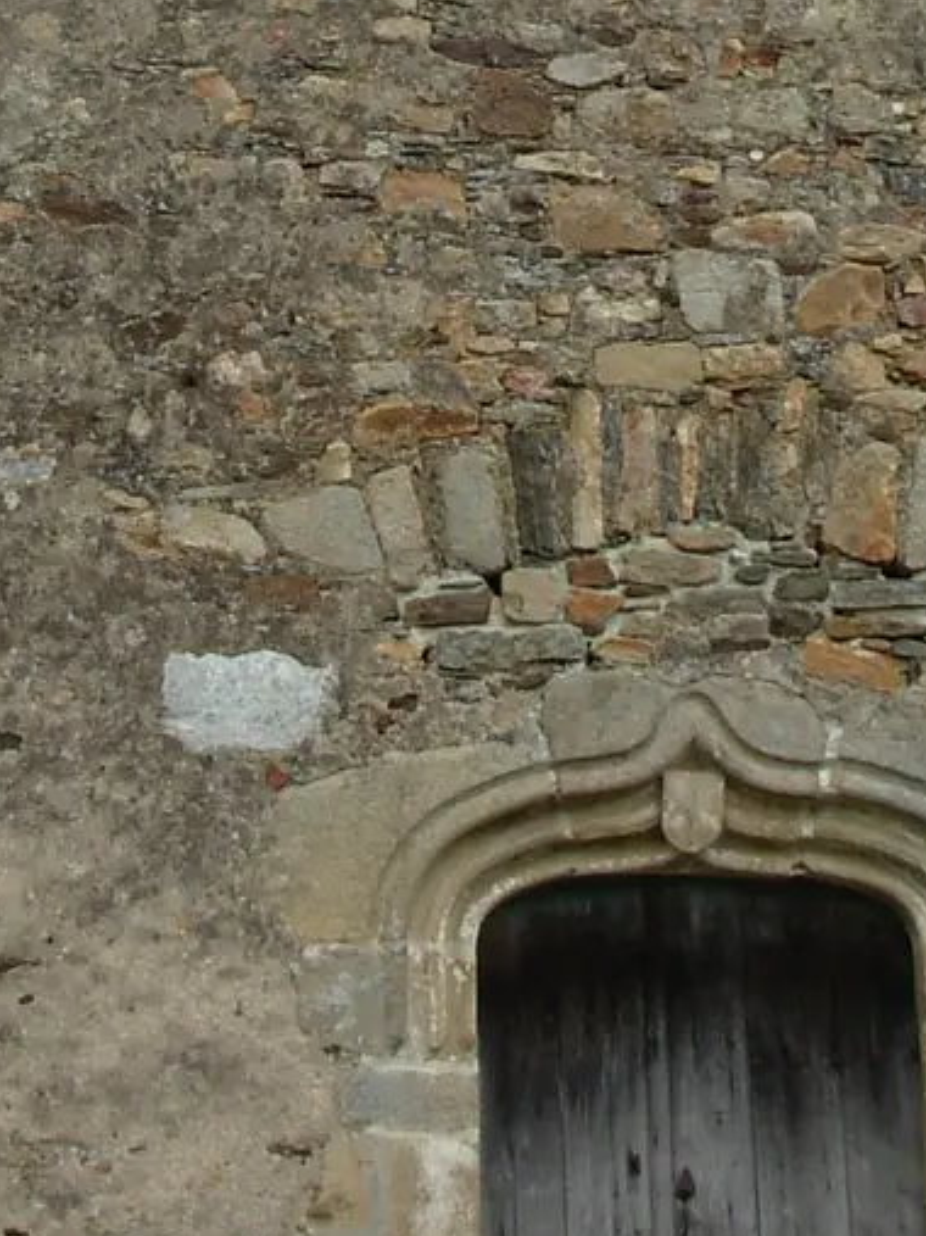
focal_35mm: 96
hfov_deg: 15.4
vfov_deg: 19.8
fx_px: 3426
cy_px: 0
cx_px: 651
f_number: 2.9
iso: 50
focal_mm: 6.3
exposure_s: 1/418
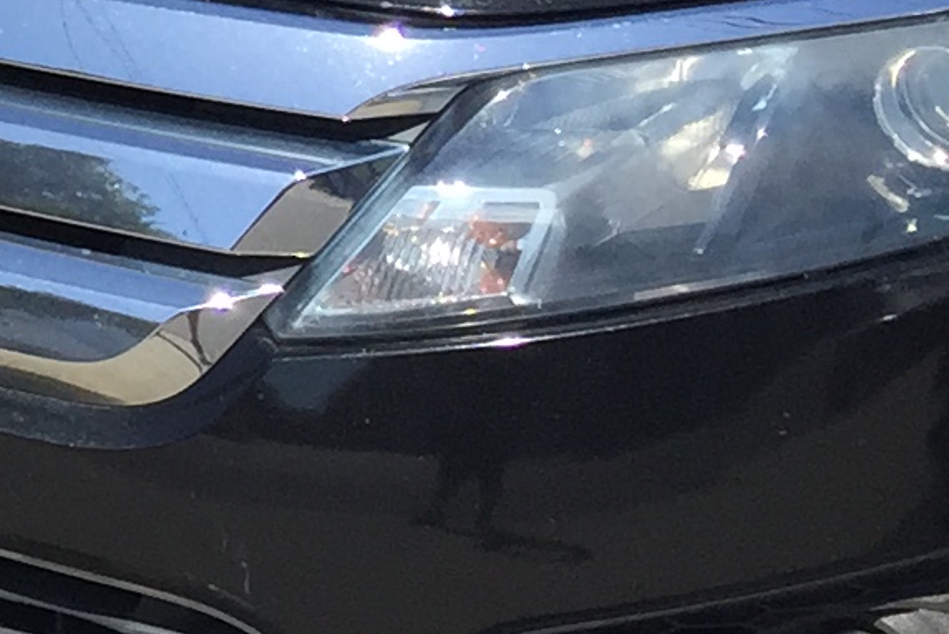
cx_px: -1299
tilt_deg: -9.7
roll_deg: -1.1
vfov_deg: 7.8
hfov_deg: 10.4
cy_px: -483
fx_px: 4536
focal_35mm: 172
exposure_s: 1/1721
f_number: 2.2
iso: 32
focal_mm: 4.15
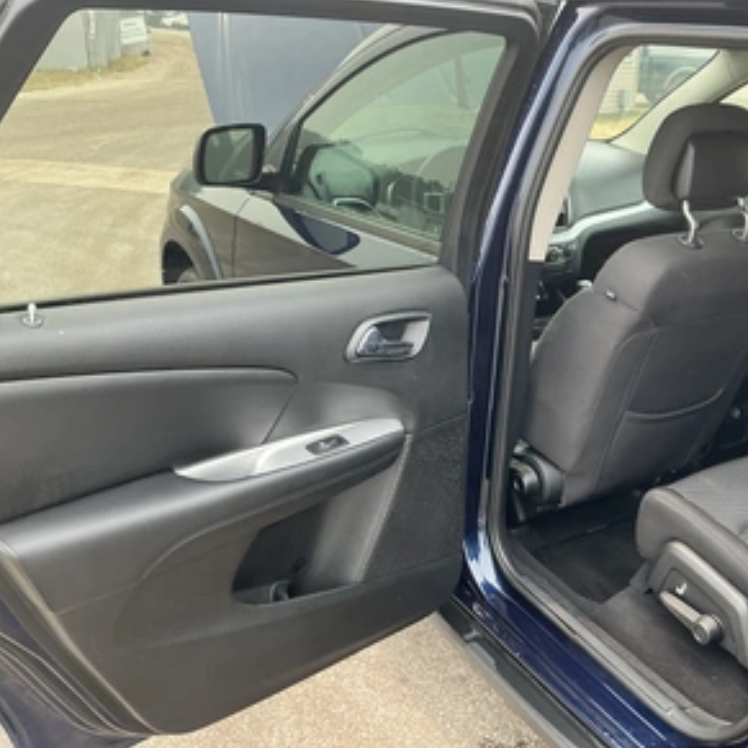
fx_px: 831
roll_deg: -2.4
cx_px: 455
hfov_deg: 48.1
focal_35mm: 34
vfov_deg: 48.4
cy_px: 365
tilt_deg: -17.9
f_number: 1.8
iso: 25
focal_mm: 3
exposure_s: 1/166
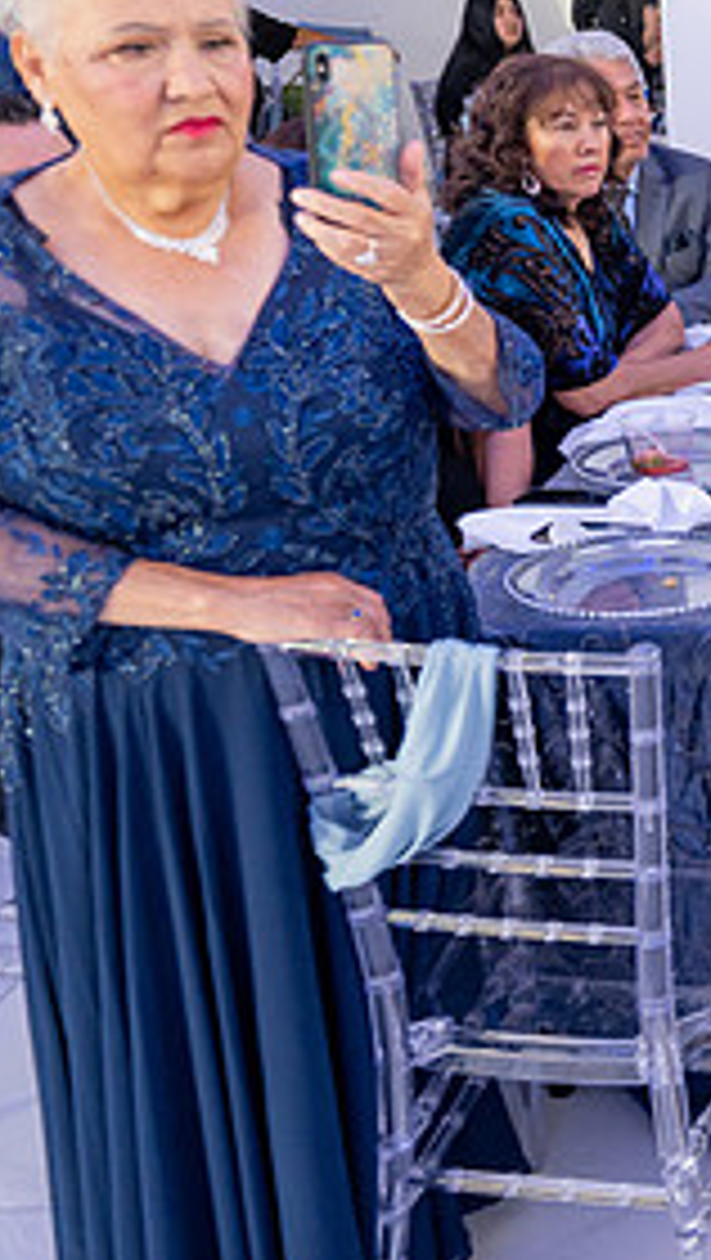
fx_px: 1739
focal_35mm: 52
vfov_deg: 39.7
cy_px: 506
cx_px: 1224
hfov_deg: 18.7
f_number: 4
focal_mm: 24
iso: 800
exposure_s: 1/125
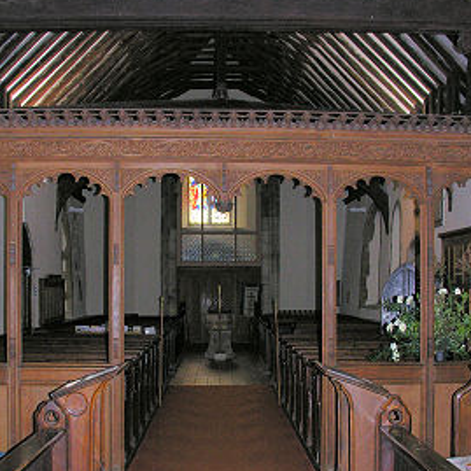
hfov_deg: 32.2
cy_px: 264
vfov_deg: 32.2
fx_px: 816
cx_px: 202
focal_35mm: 53
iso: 200
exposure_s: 1/60.1
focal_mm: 8.9
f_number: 2.8
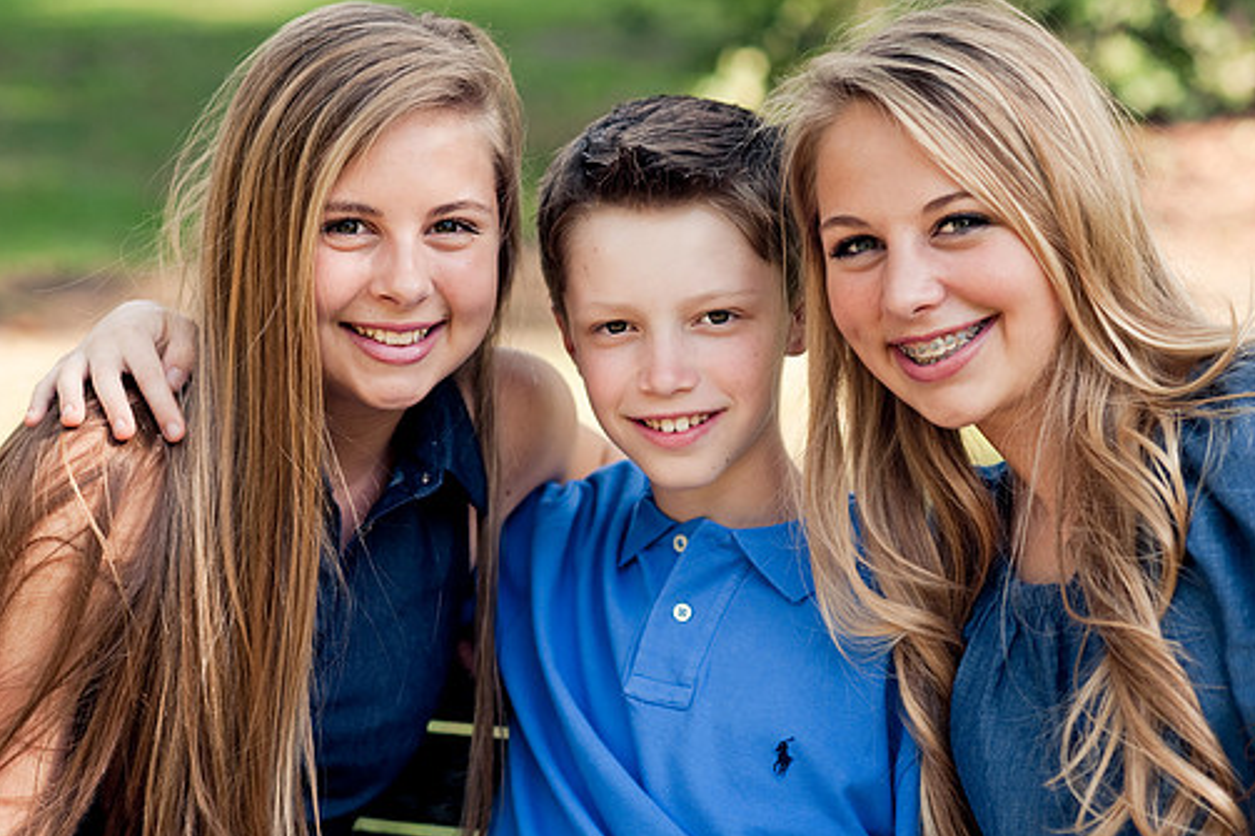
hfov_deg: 20.8
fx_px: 3415
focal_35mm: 98
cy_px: 409
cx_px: 676
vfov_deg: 14.0
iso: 200
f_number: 3.5
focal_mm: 85
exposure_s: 1/320
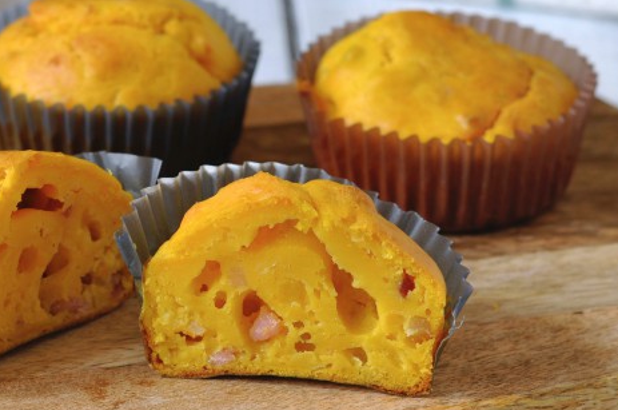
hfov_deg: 12.6
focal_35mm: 162
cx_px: 109
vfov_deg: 8.4
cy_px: 163
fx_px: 2776
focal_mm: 50
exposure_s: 1/8
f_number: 5
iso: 100
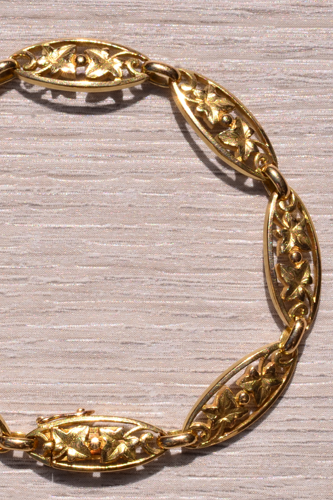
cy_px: 250
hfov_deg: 5.8
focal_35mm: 238
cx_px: 77
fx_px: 3299
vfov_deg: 8.7
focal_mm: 105
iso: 100
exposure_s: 1/125
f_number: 22
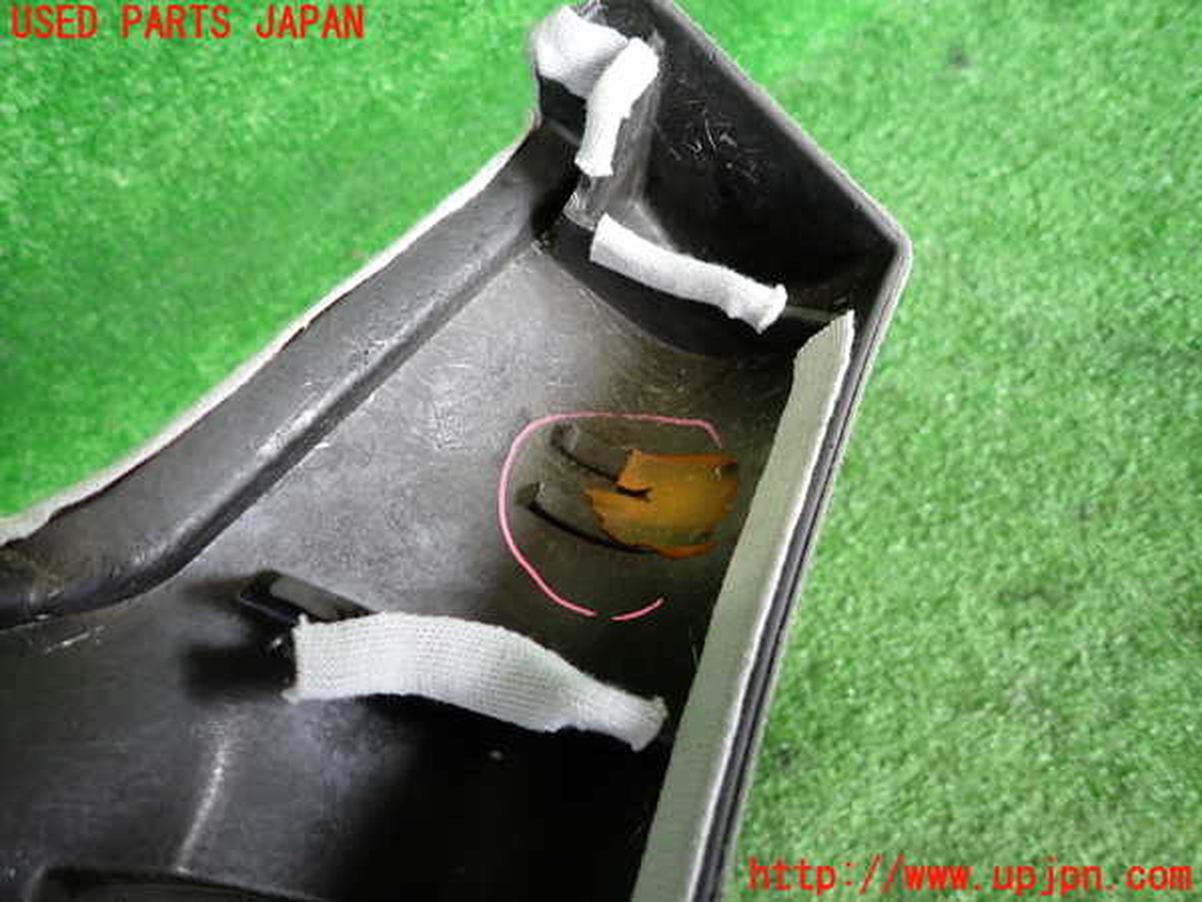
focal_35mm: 25
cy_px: 451
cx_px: 601
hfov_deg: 69.4
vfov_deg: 54.9
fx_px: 868
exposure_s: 1/30
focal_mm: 4.5
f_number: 2
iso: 200
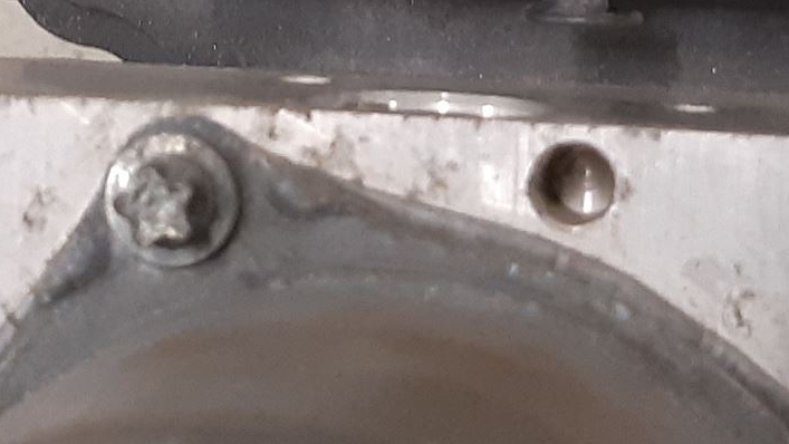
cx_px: 414
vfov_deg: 14.5
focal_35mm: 82
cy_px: 17
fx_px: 1716
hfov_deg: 25.9
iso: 250
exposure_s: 1/60
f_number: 1.7
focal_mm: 3.93
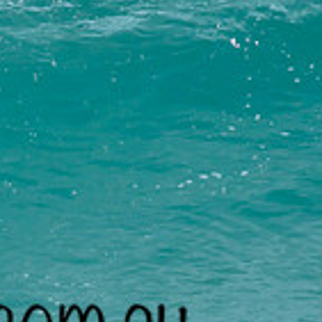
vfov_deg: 0.5
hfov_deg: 0.5
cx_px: -136
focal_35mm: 3829
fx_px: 40297
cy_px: 238
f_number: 11
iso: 800
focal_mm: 800
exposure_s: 1/2000
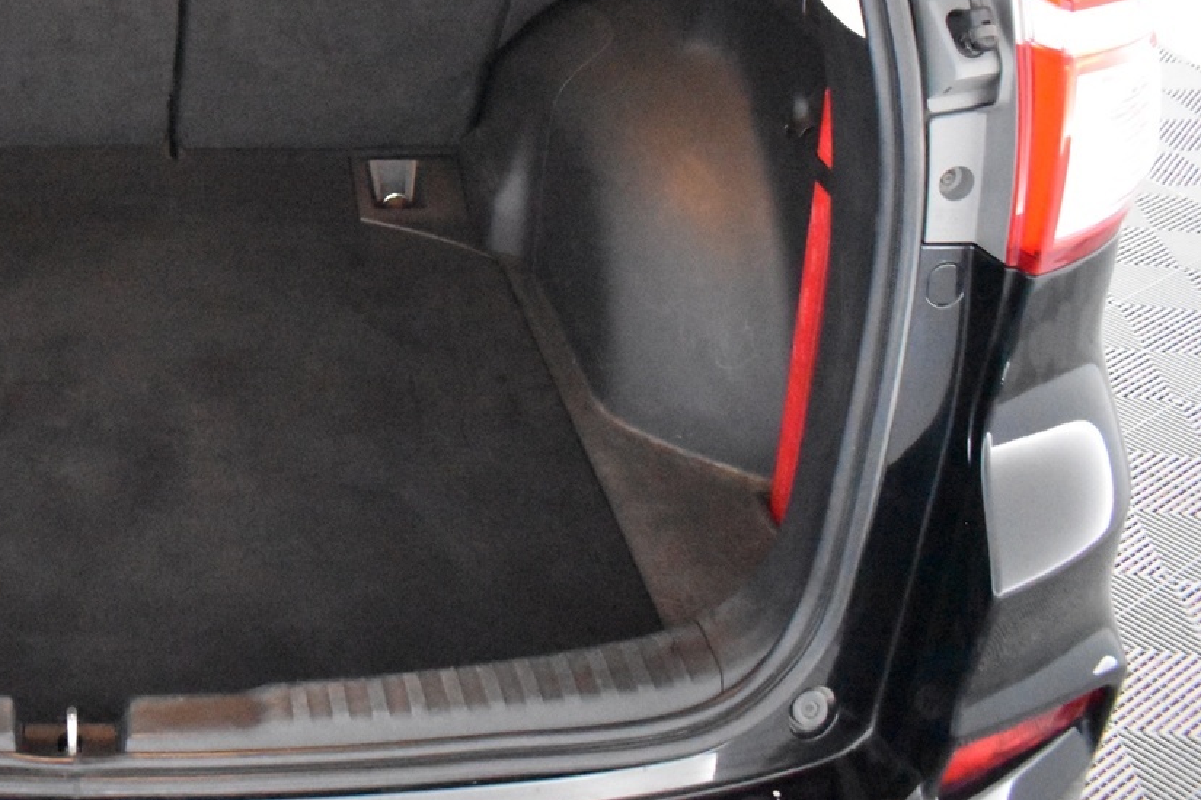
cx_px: 25
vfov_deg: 24.8
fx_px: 1768
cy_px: 80
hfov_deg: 34.4
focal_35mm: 53
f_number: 3.5
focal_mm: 18
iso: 12800
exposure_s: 1/45
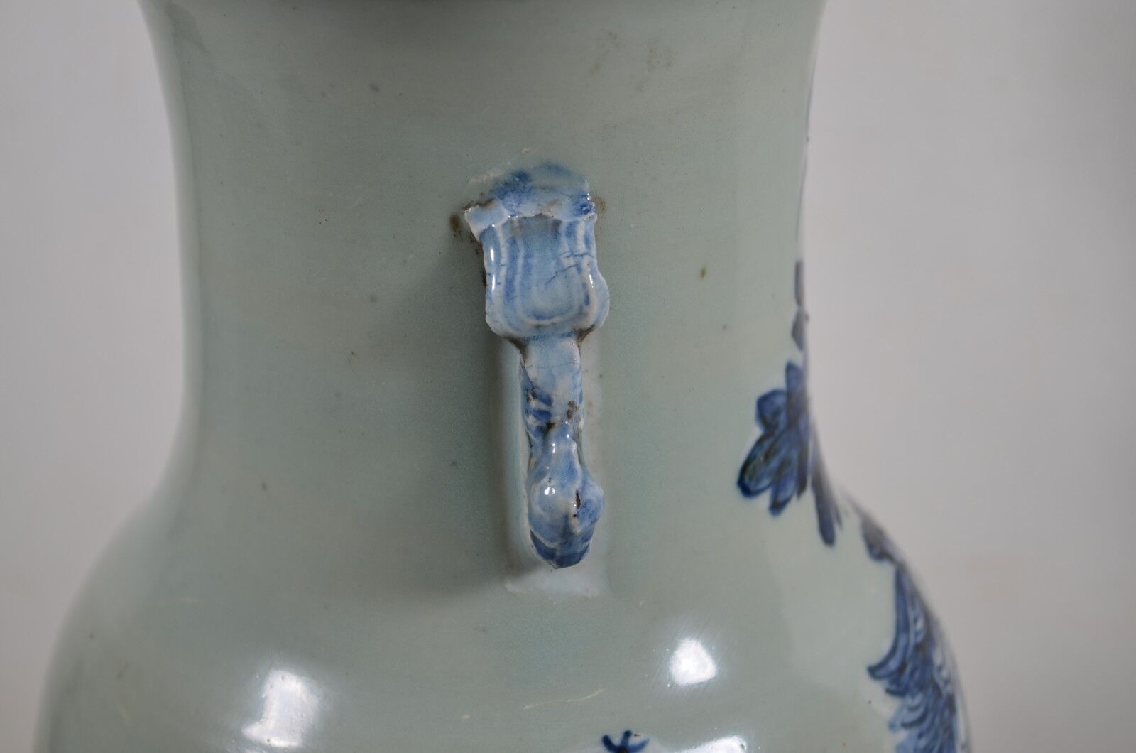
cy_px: 376
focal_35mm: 82
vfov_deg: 16.5
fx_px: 2598
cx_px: 568
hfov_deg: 24.7
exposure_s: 1/60
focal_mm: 55
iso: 100
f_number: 5.6
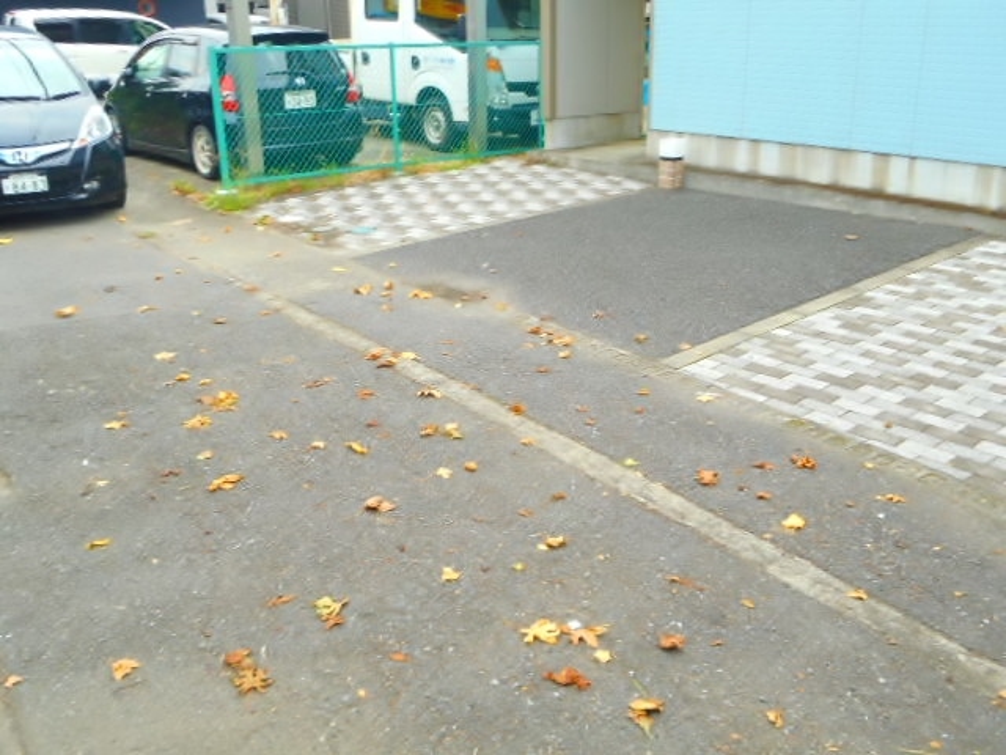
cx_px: 503
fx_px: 988
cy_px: 378
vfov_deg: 41.8
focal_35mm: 34
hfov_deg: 54.0
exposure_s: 1/40
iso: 80
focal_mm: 6
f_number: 4.2
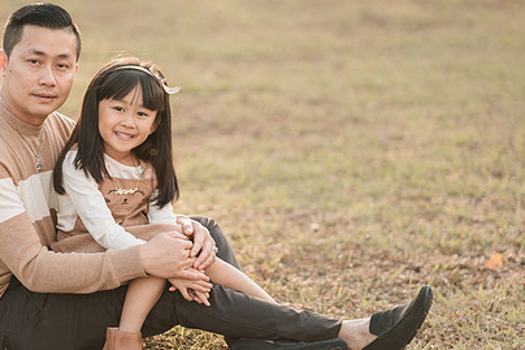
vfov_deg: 11.2
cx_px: 191
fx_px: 1778
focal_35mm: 122
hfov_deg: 16.8
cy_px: 185
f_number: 2
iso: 100
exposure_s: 1/640
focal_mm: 85
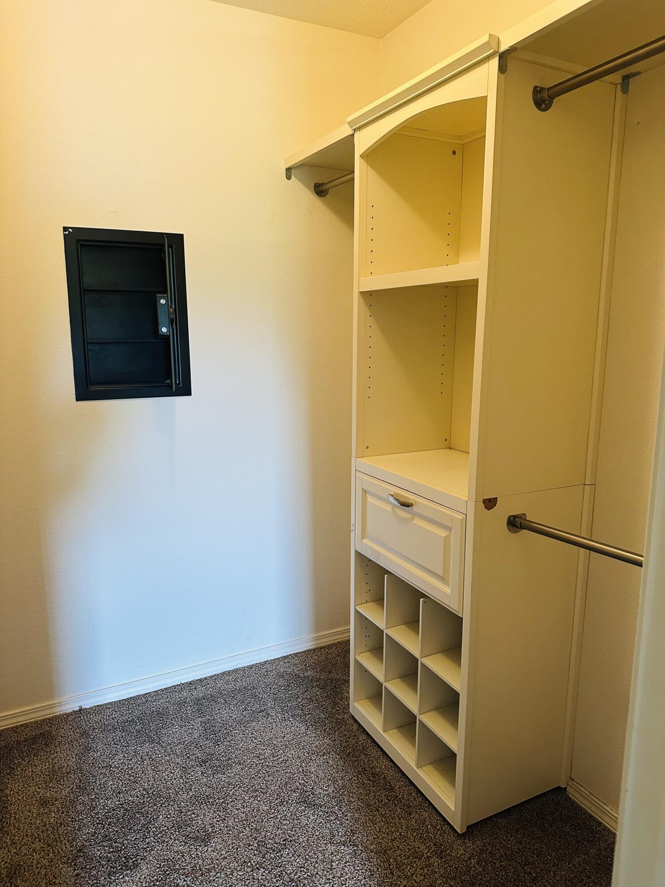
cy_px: 444
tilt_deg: -10.5
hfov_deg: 56.8
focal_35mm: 24
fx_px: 615
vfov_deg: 71.6
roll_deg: -0.9
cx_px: 332
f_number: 1.78
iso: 400
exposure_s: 1/60
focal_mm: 6.86
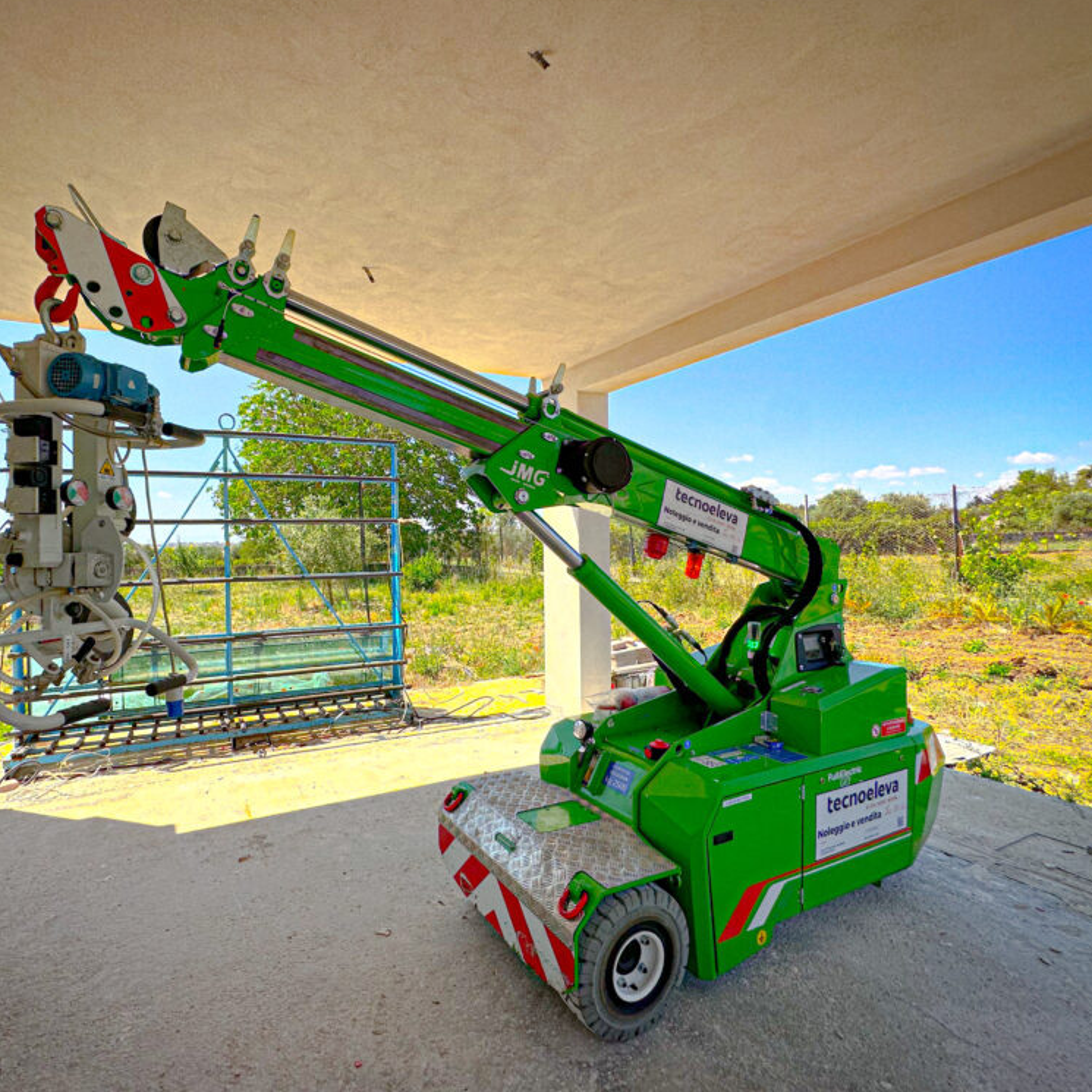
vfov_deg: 84.0
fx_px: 607
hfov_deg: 83.1
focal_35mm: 17
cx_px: 444
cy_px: 553
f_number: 2.2
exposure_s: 1/1500
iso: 40
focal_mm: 2.22
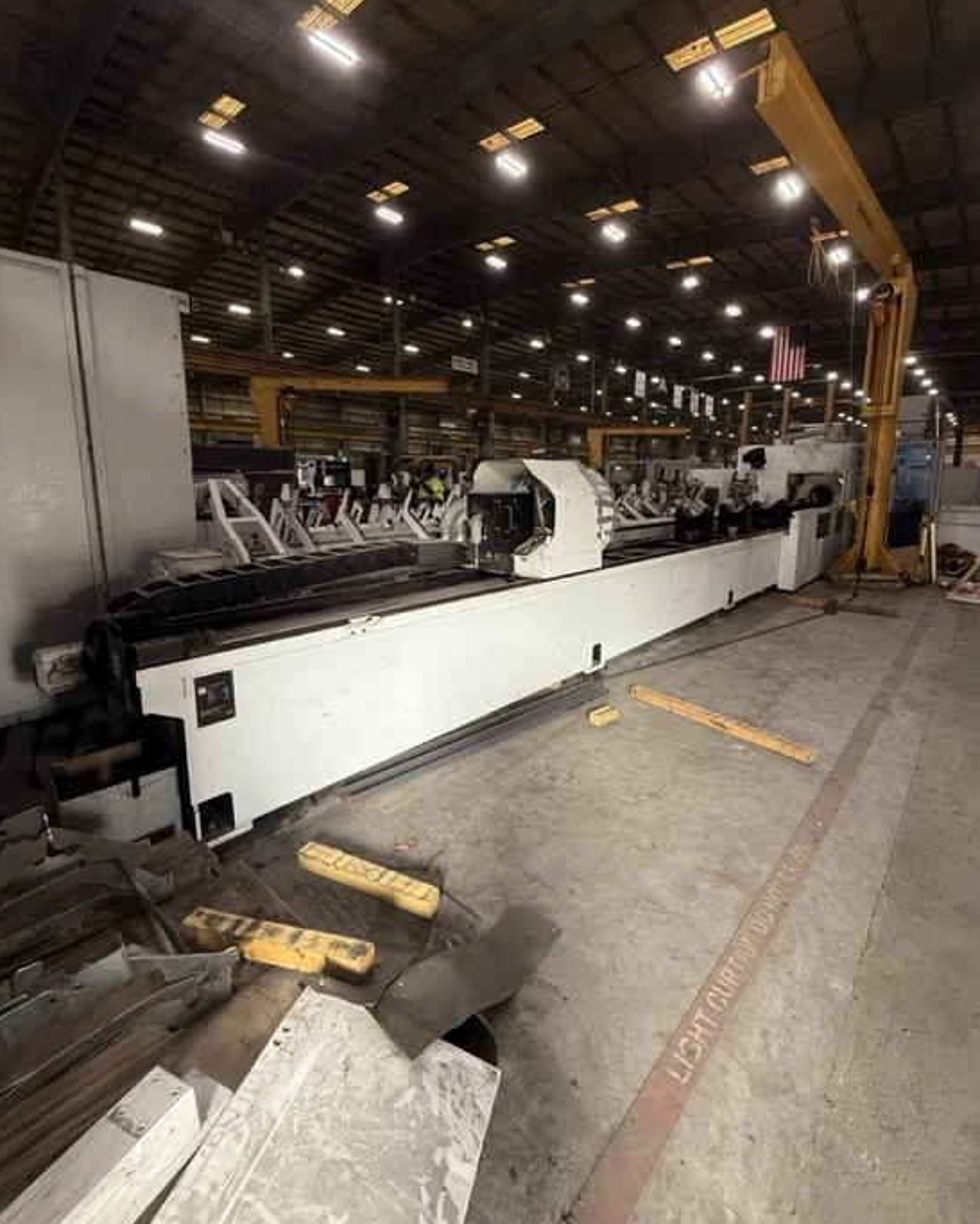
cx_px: 497
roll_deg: -0.2
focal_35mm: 15
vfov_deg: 96.6
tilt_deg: -8.2
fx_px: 543
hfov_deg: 84.1
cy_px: 568
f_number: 2.2
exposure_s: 1/99
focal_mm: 2.22
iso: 160
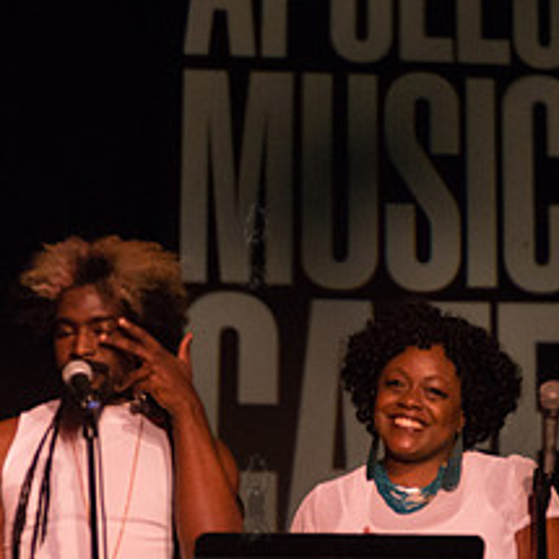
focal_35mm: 356
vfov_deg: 4.9
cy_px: 495
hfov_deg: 4.9
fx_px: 6504
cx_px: 255
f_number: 2.8
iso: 4000
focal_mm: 155
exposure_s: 1/320
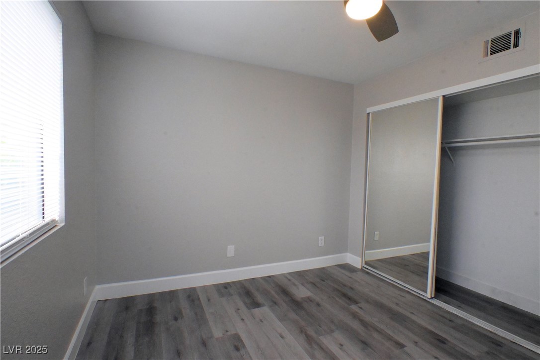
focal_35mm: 18
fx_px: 270
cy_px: 180
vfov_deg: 67.4
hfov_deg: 90.0
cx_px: 270
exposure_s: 1/200
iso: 6400
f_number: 16
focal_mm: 12
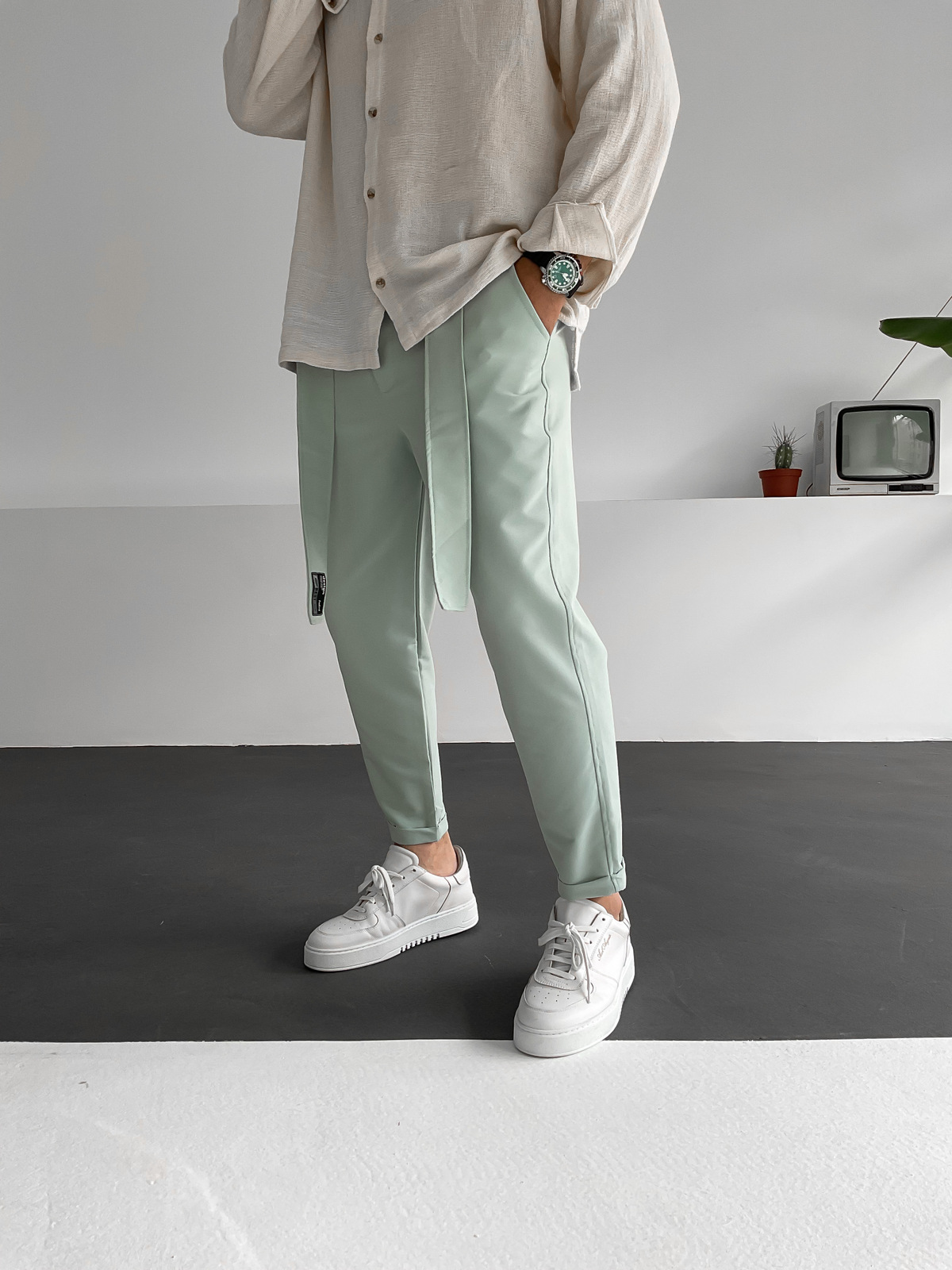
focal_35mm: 29
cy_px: 635
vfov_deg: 61.7
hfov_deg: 48.2
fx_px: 1063
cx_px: 476
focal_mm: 3
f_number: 1.8
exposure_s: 1/120
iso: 32
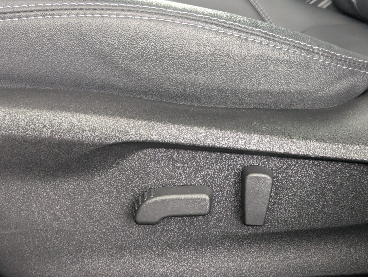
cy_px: 147
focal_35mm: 57
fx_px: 607
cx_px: 206
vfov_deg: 25.7
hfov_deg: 33.7
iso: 280
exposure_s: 1/41.3
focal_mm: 6.81
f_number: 1.85
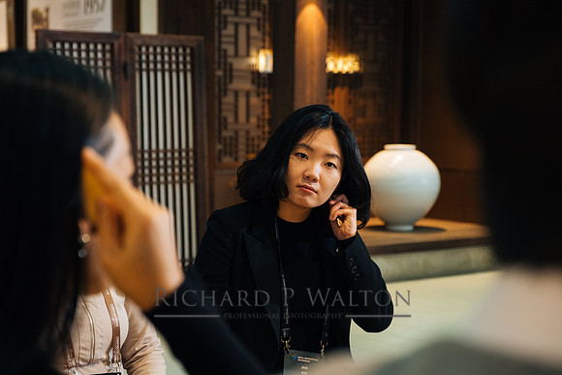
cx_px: 281
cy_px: 188
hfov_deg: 30.5
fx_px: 1031
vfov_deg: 20.6
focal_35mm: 66
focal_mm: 44.1
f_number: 3.2
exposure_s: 1/125
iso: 1600
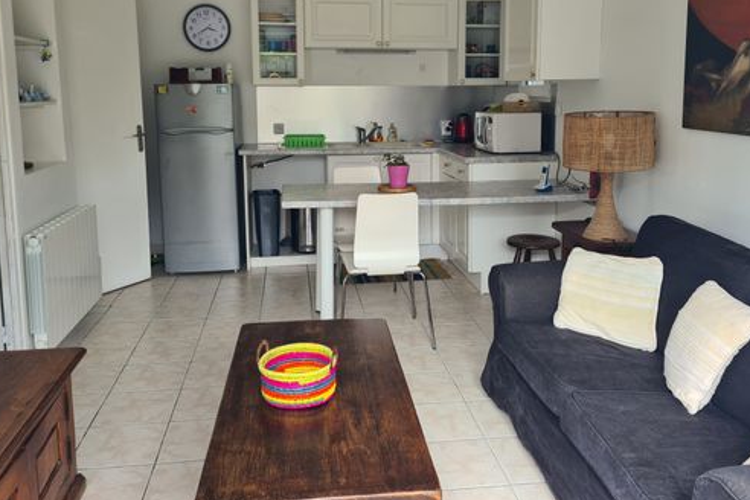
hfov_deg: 57.2
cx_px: 386
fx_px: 687
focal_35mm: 33
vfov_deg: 39.7
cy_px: 192
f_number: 1.8
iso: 50
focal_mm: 5.4
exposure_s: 1/114
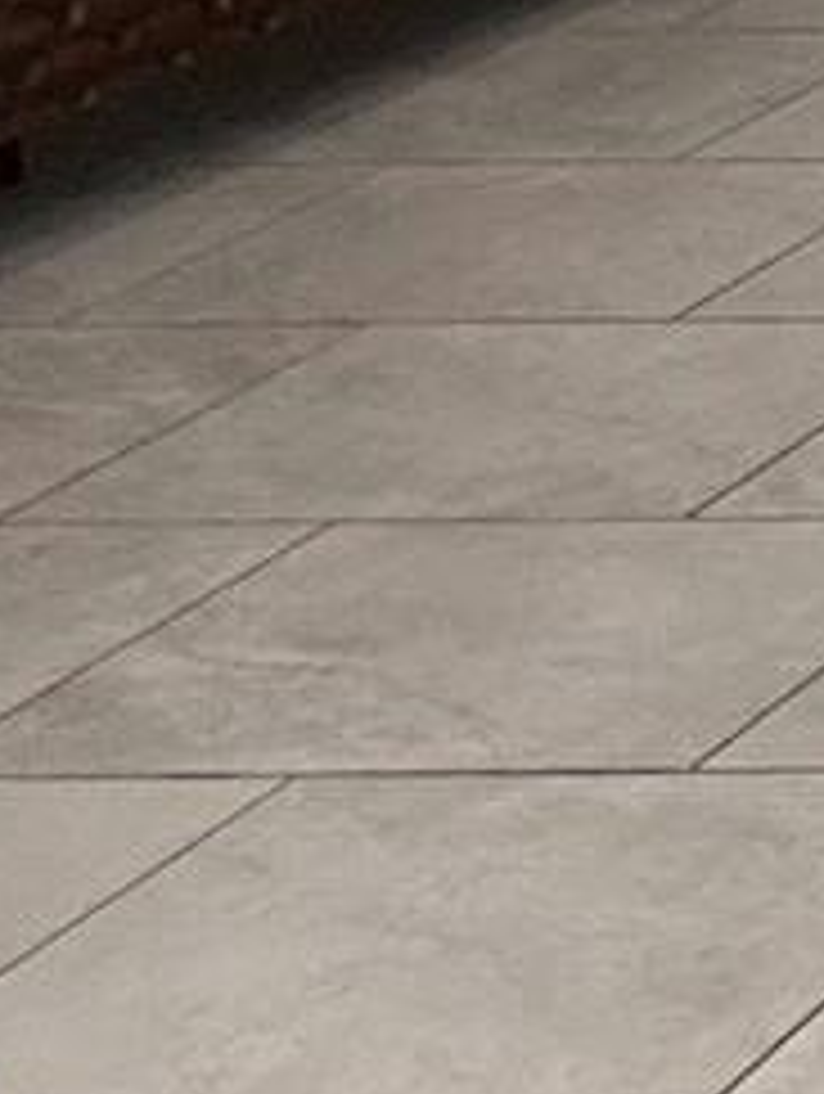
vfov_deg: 17.1
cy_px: -923
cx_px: 3404
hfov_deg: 7.9
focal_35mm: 92
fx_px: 2912
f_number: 2.2
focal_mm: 2.22
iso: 160
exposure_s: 1/120
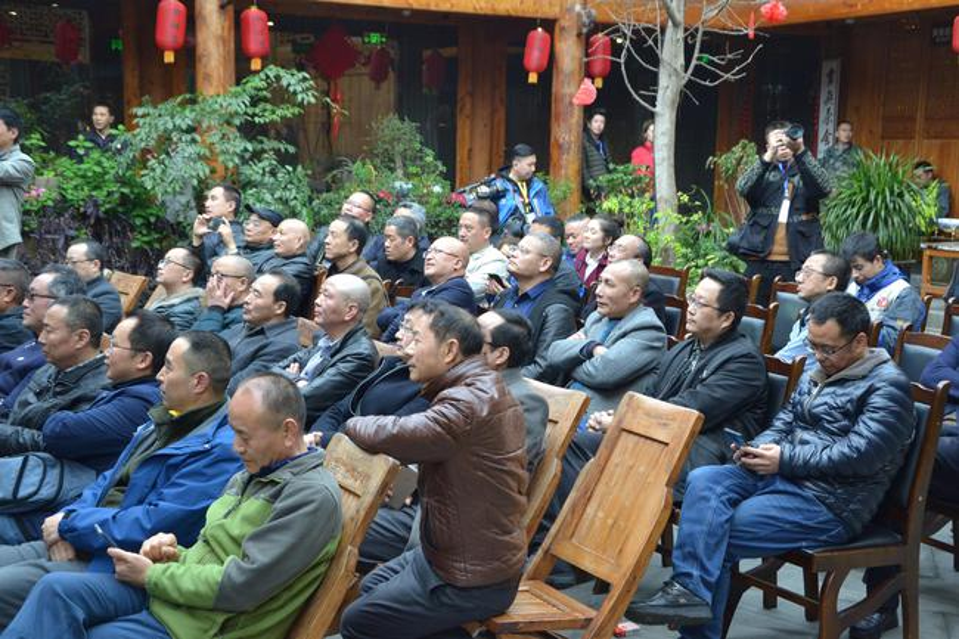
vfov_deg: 26.5
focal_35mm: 51
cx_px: 480
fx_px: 1358
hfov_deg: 38.9
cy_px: 320
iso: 320
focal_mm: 34
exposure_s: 1/30
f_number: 4.2
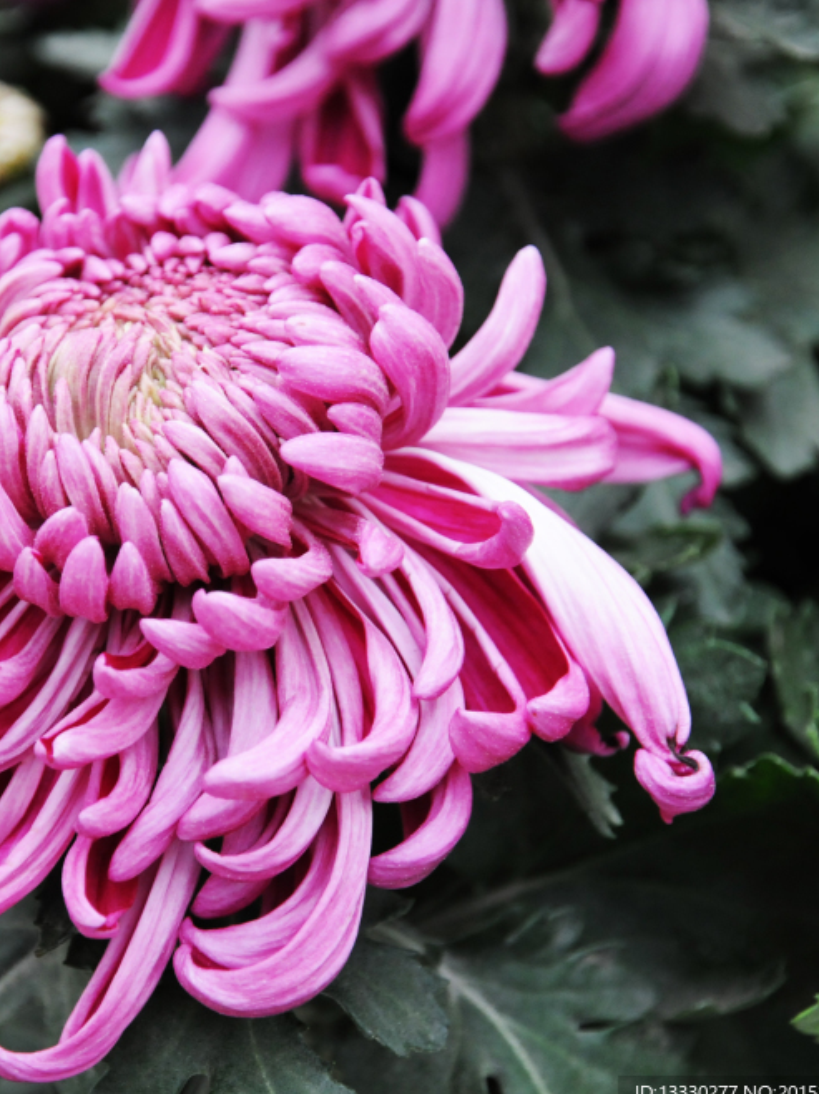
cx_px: 161
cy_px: 560
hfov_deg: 10.6
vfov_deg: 14.2
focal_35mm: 139
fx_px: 4388
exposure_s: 1/25
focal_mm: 62
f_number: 5.3
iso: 800
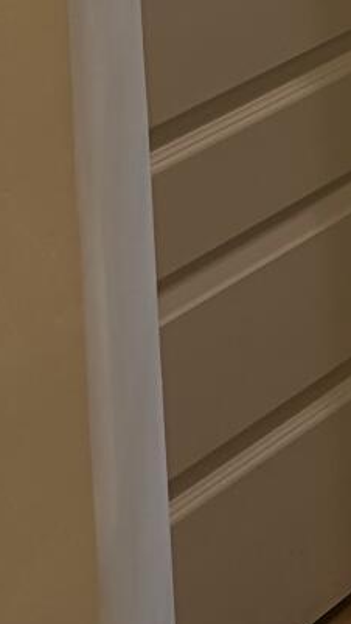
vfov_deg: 13.8
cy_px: -658
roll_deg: +0.1
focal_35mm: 130
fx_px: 2152
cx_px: 1157
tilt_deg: -4.7
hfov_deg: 7.7
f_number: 1.78
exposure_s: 1/62
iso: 160
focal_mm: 6.76
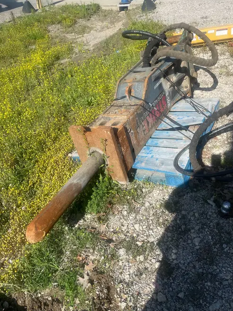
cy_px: 139
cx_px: 104
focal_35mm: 29
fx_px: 260
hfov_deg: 48.2
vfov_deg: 61.5
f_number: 1.6
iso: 50
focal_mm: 4.2
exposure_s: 1/4132
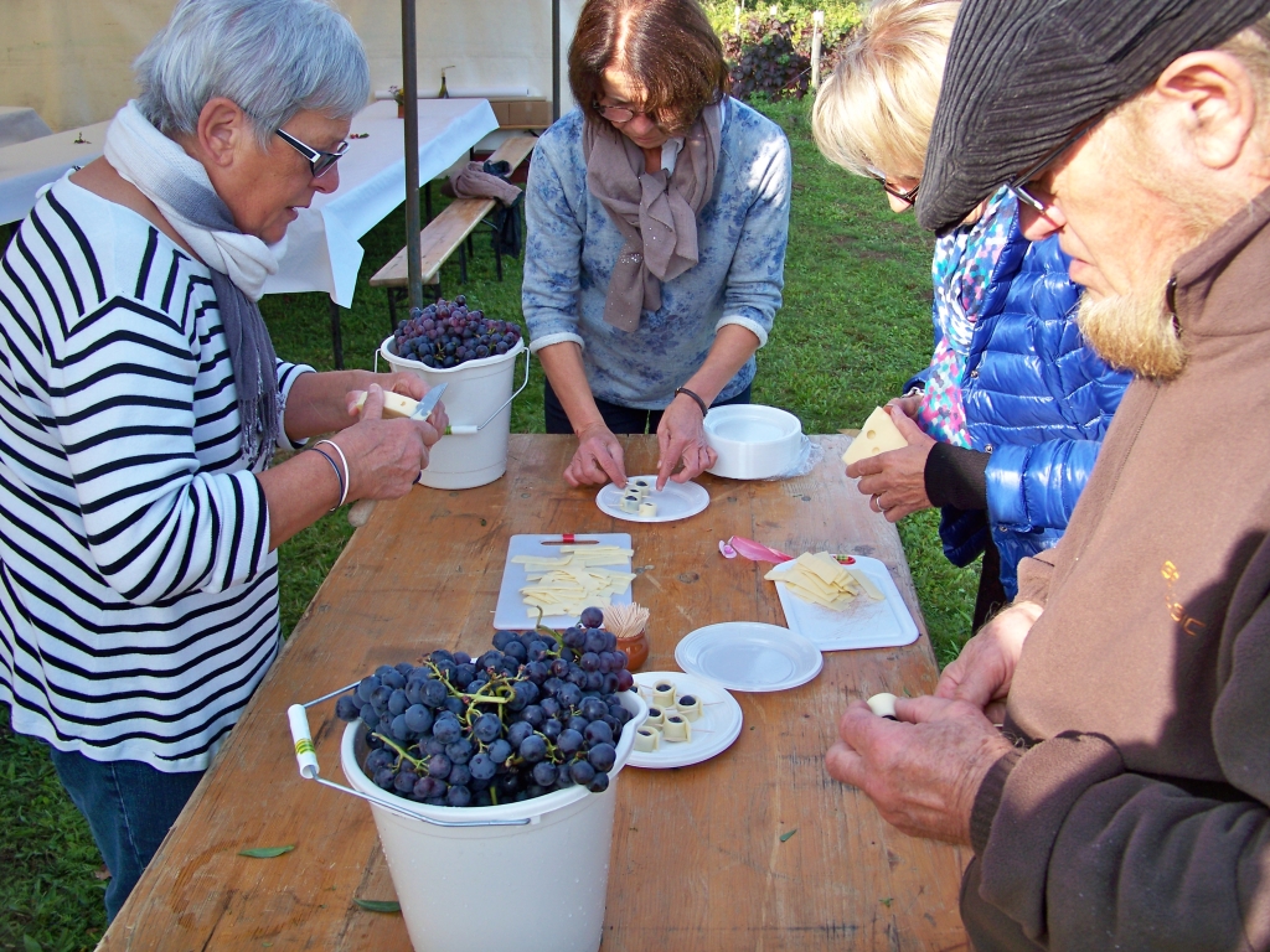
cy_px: 476
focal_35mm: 33
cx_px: 635
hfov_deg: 55.4
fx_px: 1211
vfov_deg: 42.9
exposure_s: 1/250
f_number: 2.8
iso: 80
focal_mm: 5.85
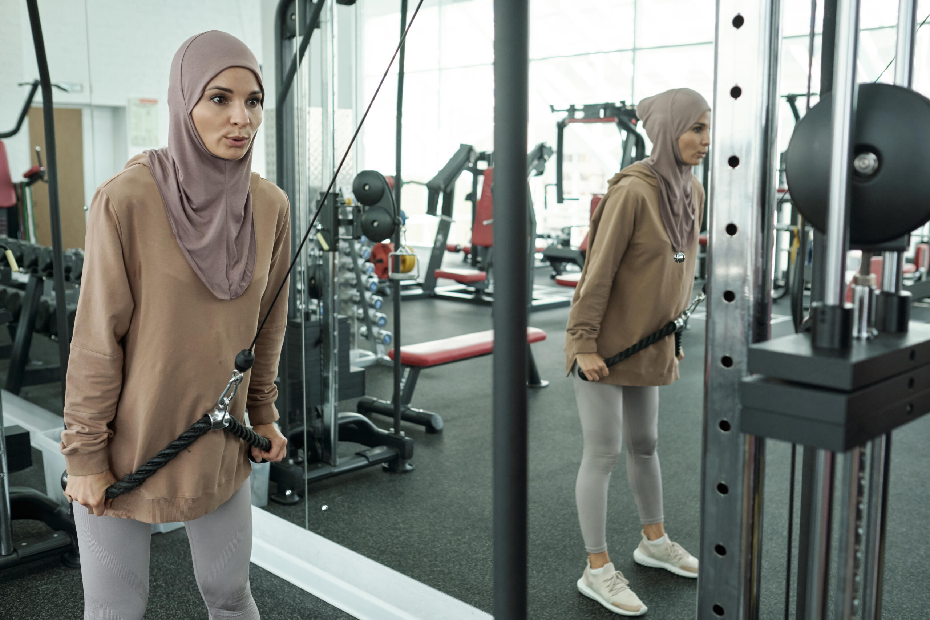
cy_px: 310
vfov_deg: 37.9
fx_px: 904
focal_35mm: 35
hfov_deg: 54.4
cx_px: 465
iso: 800
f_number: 2.8
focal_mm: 23
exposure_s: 1/250
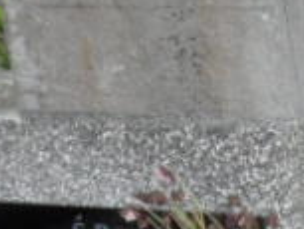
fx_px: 1881
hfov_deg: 8.6
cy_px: 388
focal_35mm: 214
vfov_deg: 6.8
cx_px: 676
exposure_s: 1/60
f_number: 3.4
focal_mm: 5.3
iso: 100
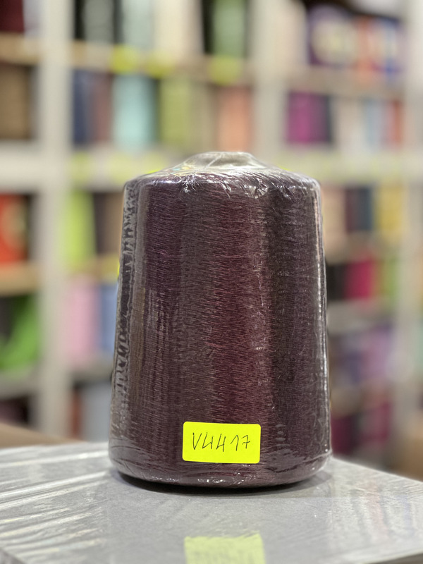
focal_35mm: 77
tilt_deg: -4.7
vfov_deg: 25.3
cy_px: 282
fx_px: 1255
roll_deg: -1.4
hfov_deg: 19.1
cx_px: 212
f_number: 2.8
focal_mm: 9
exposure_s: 1/33
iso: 250
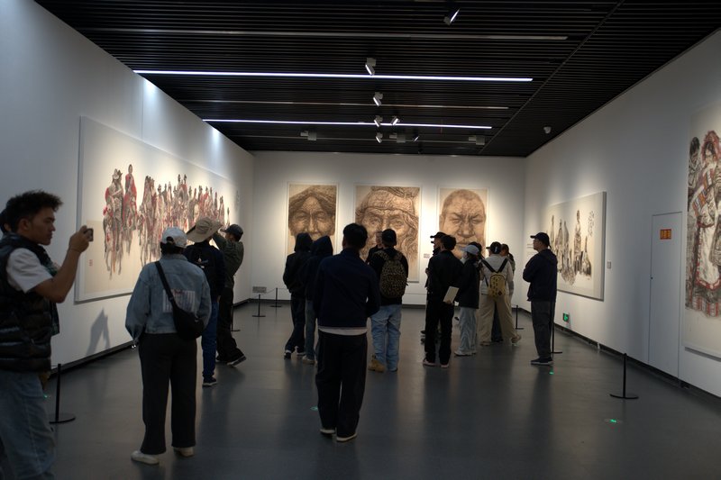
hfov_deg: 57.2
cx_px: 360
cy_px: 240
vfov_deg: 40.0
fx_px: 661
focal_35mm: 33
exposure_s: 1/160
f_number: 2.8
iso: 1000
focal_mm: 33
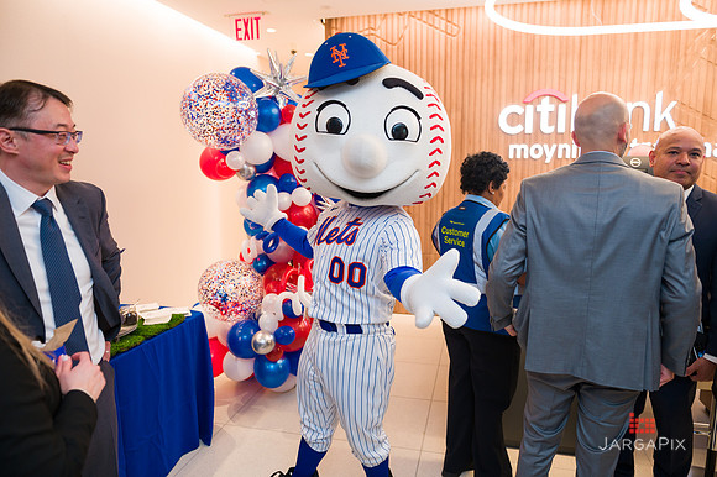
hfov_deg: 73.8
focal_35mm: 24
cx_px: 358
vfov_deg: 53.1
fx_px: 478
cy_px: 238
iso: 400
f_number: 4
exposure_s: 1/200
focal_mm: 24
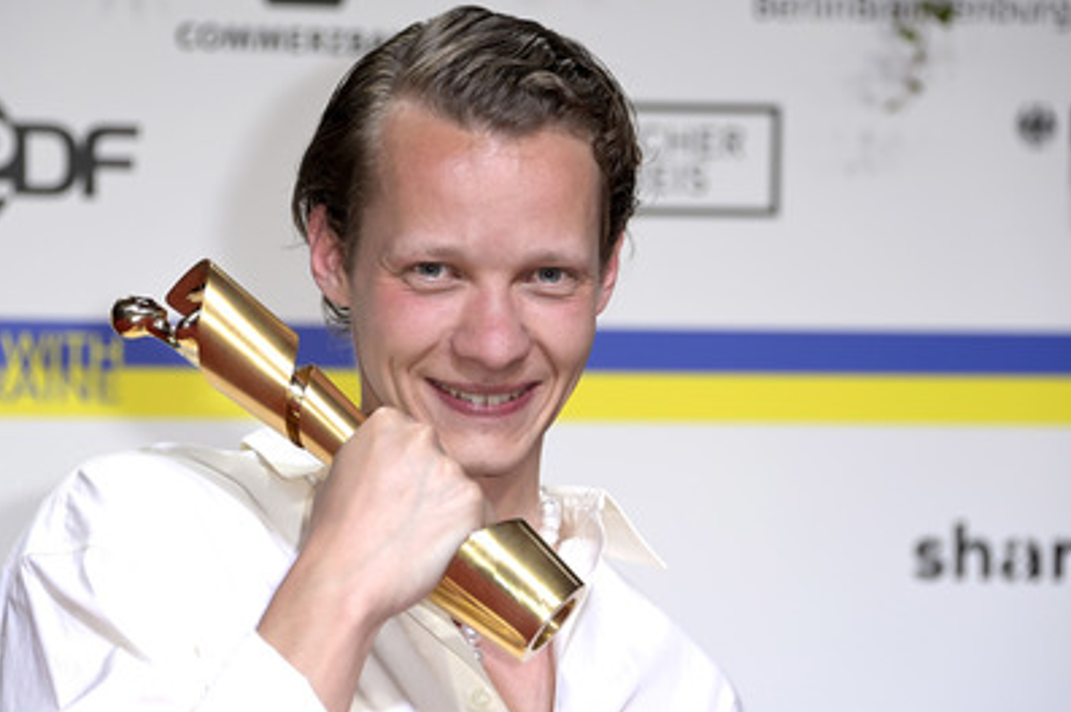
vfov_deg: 7.1
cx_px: 500
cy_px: 394
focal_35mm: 193
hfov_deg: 10.7
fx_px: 5737
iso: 800
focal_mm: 170
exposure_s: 1/250
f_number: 5.6
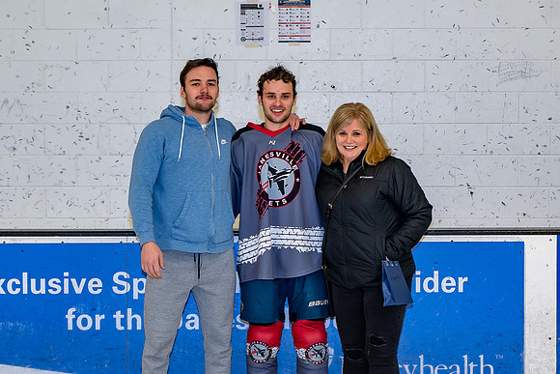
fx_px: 1591
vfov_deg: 13.4
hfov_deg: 20.0
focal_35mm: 102
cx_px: 291
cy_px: 190
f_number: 4
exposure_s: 1/200
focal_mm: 48
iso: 250
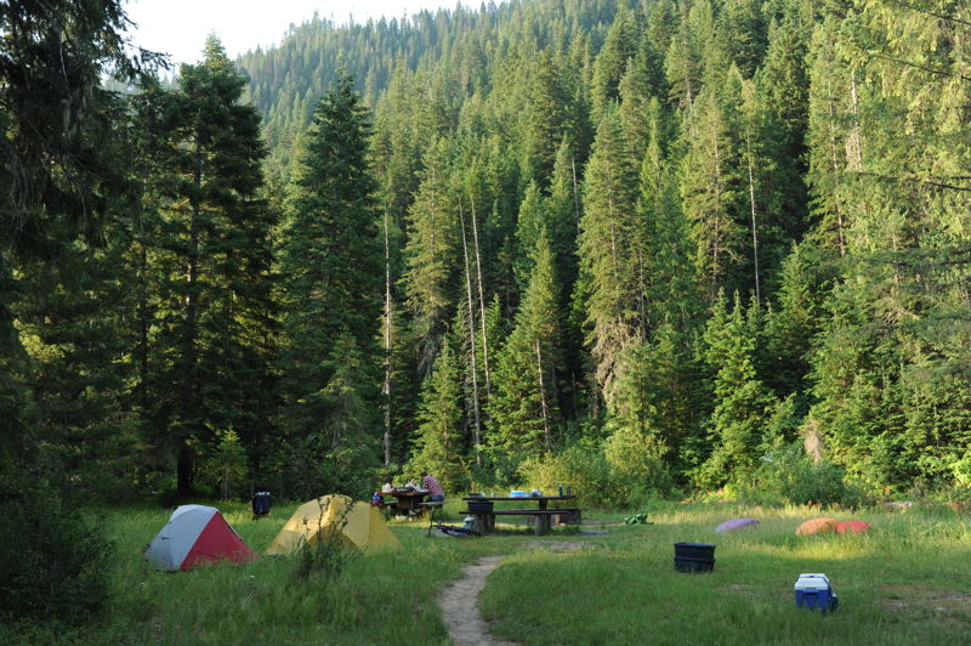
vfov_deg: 37.8
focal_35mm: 35
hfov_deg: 54.5
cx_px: 486
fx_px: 943
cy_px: 323
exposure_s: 1/200
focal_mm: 35
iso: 400
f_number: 6.3
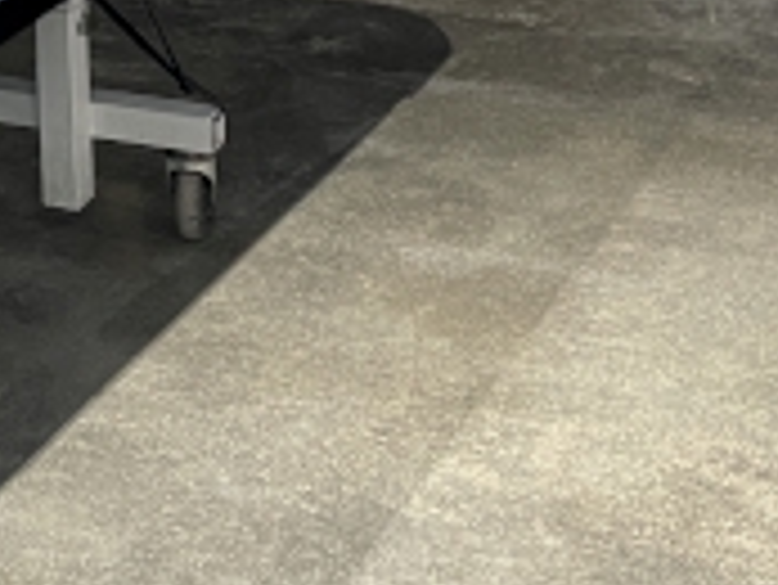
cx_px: -445
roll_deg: +3.4
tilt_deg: -17.0
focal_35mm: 120
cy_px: 0
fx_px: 2699
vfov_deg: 12.2
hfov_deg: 15.0
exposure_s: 1/60
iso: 200
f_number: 1.6
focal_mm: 4.2
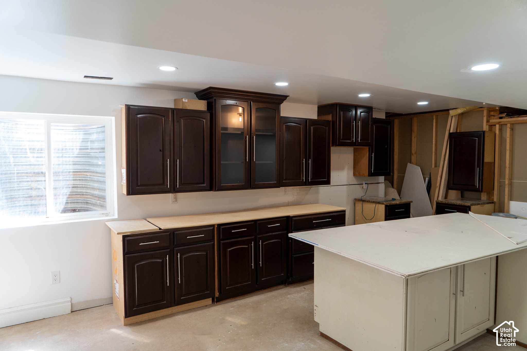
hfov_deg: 73.7
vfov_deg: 53.1
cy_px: 176
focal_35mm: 24
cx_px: 264
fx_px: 351
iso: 800
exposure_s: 1/160
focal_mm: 24
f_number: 4
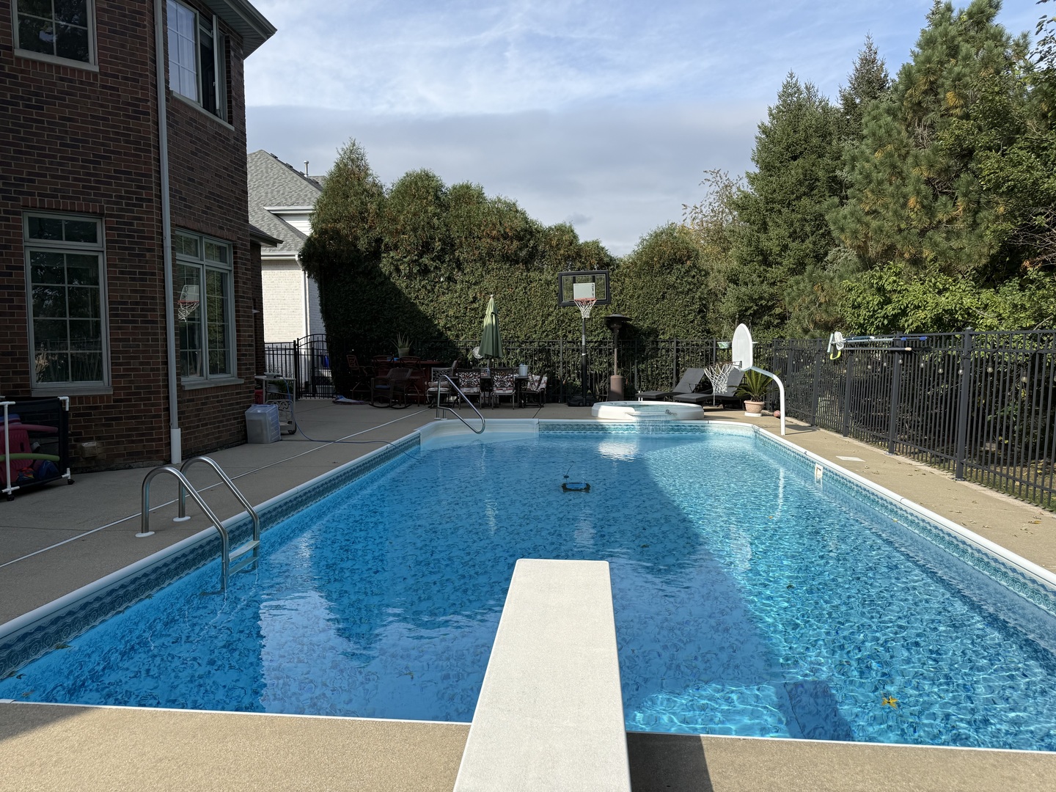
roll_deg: +0.0
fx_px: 732
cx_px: 528
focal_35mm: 24
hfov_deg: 71.6
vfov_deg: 56.8
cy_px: 396
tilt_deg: -3.1
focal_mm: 6.76
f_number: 1.78
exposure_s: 1/4673
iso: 80
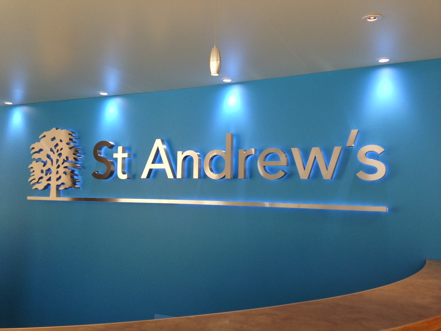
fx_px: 420
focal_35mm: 33
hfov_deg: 55.4
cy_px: 166
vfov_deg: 42.9
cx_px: 220
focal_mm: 4.13
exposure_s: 1/60
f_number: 2.4
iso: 64
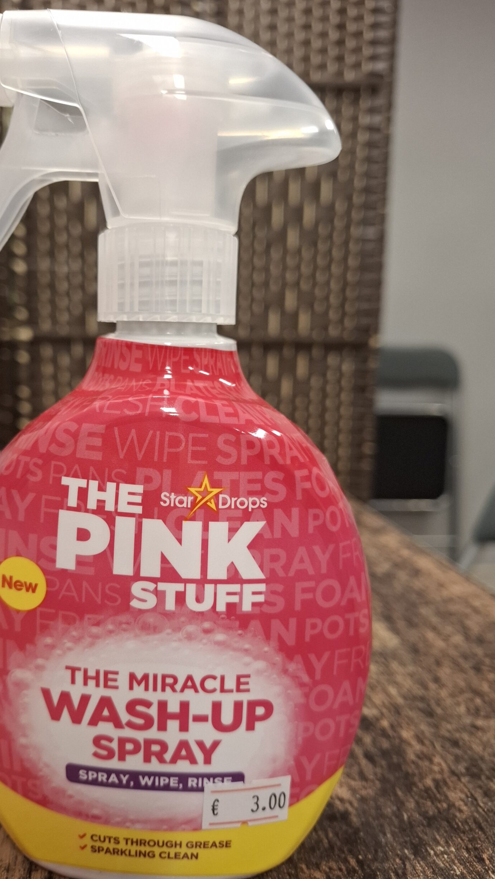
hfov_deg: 43.9
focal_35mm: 26
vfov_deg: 71.9
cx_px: 178
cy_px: 447
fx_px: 607
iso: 200
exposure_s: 1/50
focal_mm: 5.54
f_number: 1.8
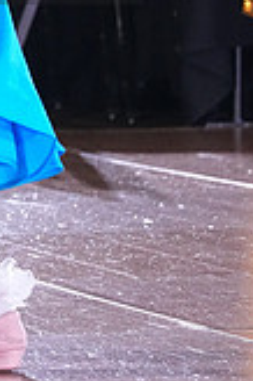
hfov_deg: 1.9
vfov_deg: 2.9
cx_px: -175
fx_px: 7489
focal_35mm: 709
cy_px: -72
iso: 8000
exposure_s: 1/400
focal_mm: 200
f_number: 6.3
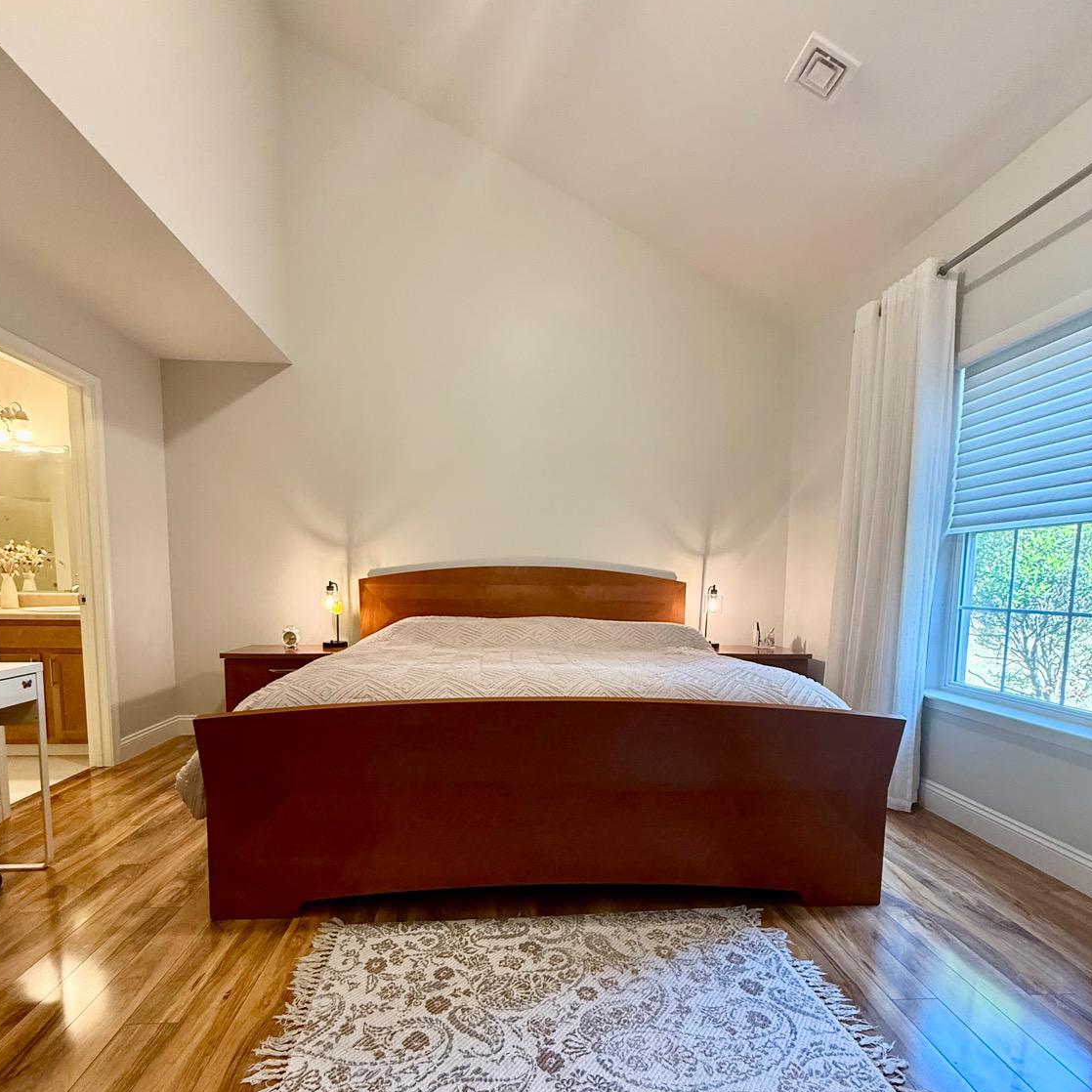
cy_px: 641
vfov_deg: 83.2
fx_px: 607
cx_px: 532
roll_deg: -0.3
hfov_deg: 84.0
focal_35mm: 17
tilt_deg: -4.8
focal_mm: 2.22
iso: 400
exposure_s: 1/60
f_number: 2.2
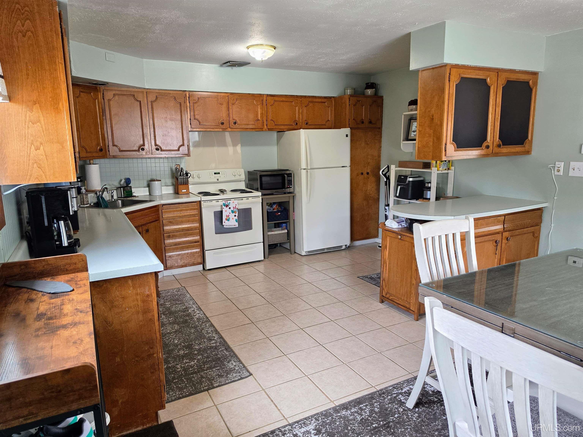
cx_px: 292
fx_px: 387
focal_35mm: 23
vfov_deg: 58.9
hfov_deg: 73.9
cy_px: 218
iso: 125
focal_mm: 6.5
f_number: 1.4
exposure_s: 1/120
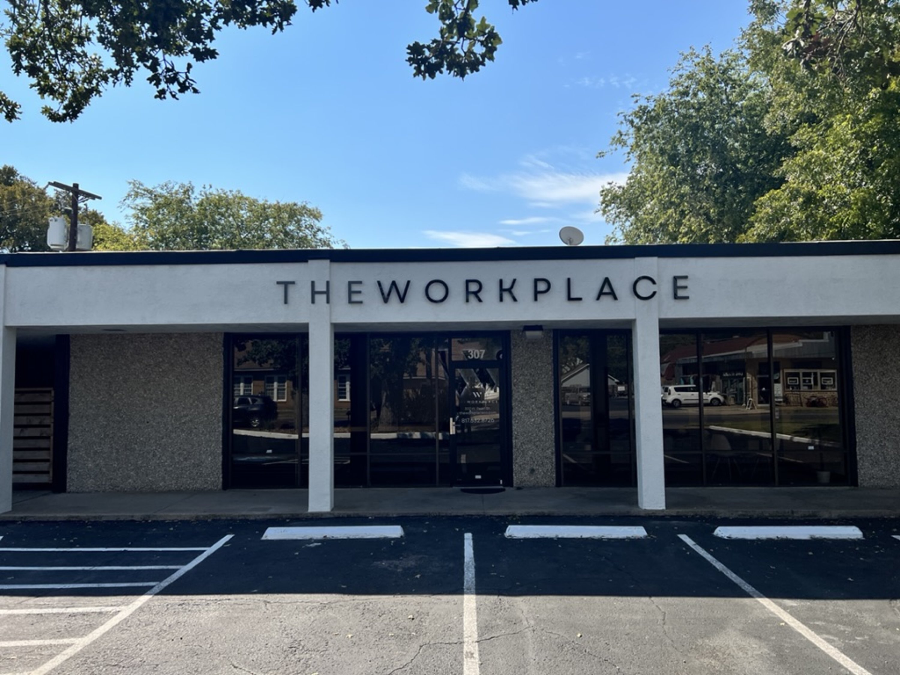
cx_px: 450
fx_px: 676
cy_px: 338
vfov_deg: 53.1
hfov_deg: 67.3
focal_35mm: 26
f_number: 1.5
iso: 50
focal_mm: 5.7
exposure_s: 1/9434
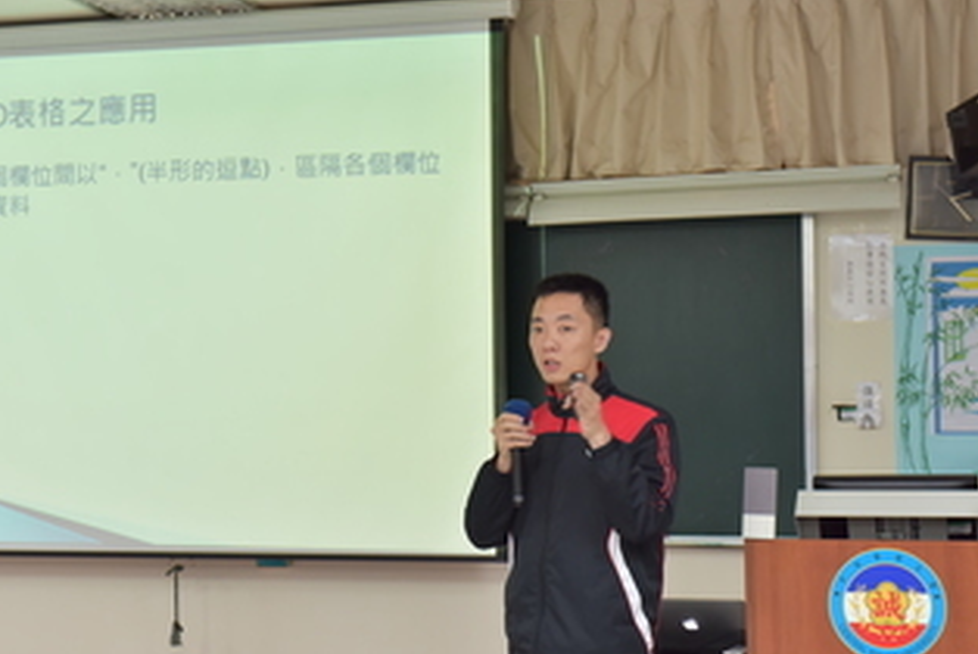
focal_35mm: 70
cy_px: 329
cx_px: 439
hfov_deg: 28.8
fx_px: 1903
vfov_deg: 19.5
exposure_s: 1/60
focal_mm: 55
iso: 1000
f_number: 4
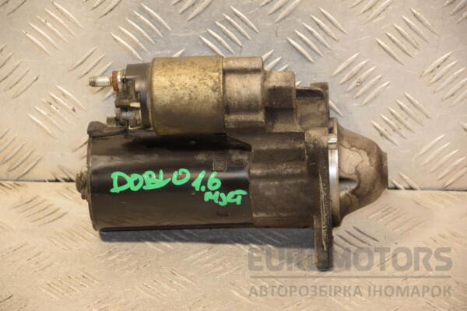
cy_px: 156
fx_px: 2043
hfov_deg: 13.0
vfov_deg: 8.7
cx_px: 234
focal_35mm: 158
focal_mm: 105
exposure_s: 1/100
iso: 800
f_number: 5.6
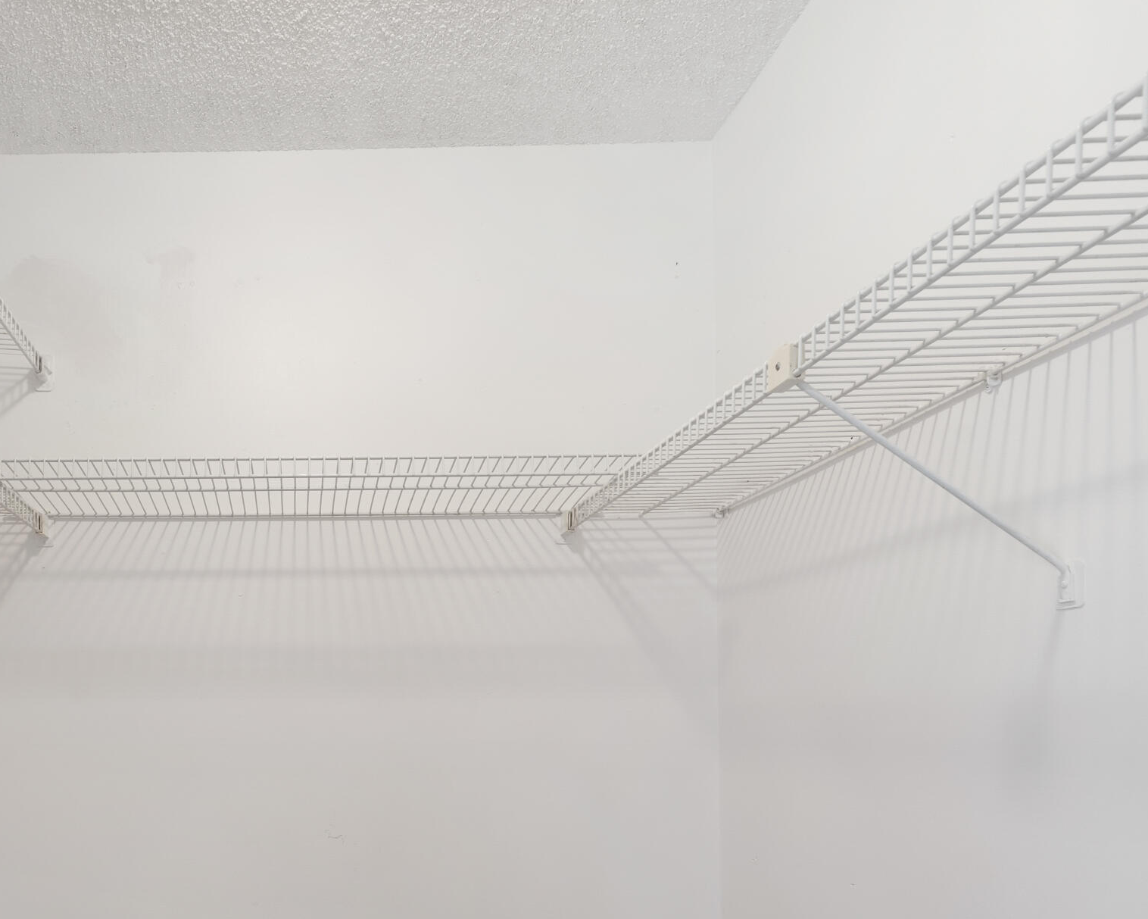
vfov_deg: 51.9
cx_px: 272
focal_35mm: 26
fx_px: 883
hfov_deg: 61.9
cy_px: 720
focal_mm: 14
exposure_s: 1/3
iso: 250
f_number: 9
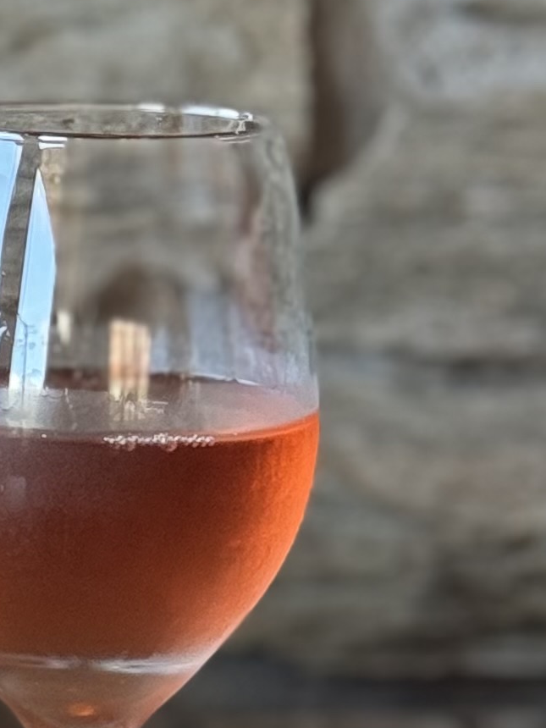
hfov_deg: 6.4
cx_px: -624
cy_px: 461
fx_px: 4732
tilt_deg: -10.4
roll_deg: -0.5
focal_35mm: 225
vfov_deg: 8.8
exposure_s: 1/60
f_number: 1.78
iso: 100
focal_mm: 6.76
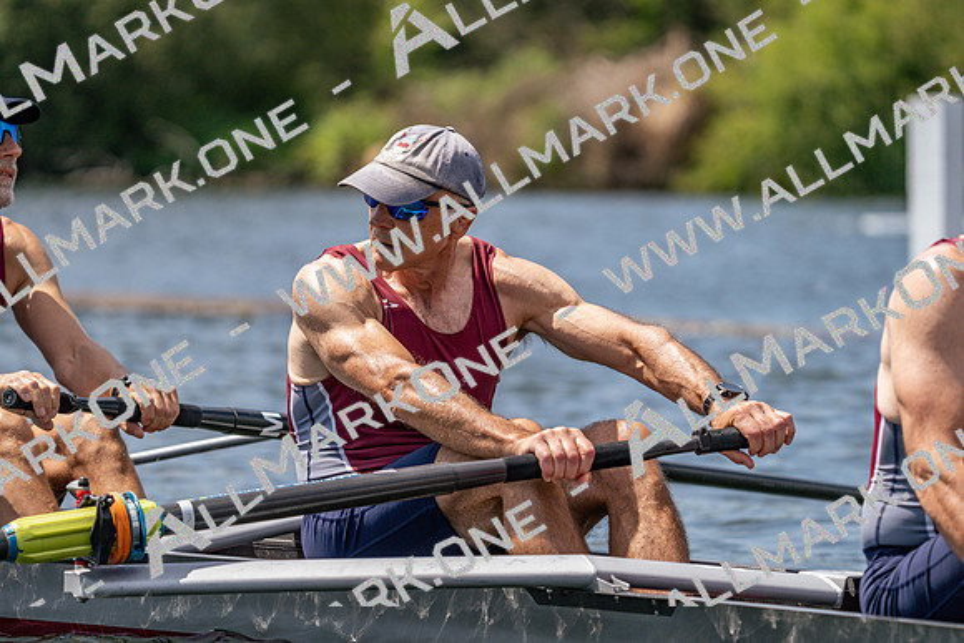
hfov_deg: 6.9
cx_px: 482
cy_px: 322
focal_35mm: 300
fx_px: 8035
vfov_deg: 4.6
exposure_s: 1/2000
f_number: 6.3
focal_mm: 300
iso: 250
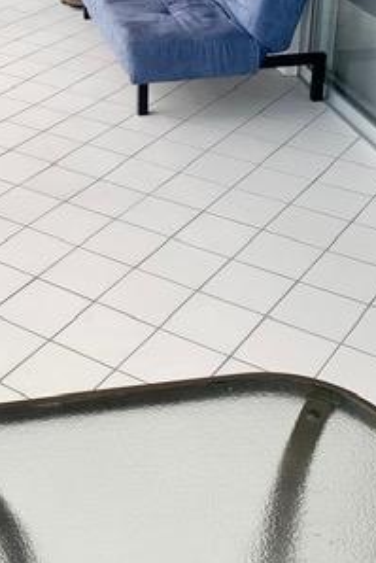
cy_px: 85
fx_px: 908
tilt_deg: -19.7
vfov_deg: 33.1
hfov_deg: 22.9
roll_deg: +0.4
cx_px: 53
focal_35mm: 58
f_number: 1.8
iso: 25
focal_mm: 4.25
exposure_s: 1/264
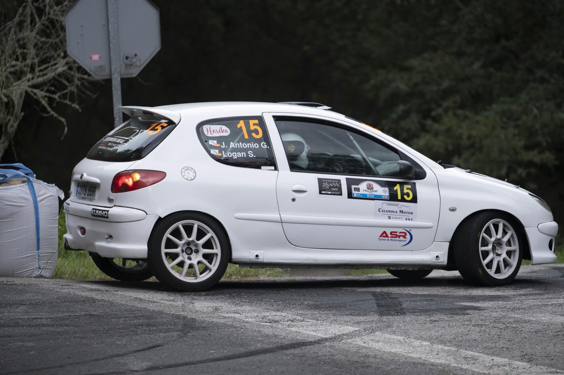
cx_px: 282
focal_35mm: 200
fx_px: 3132
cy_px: 188
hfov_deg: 10.3
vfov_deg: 6.9
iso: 1600
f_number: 3.2
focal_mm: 200
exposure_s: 1/1600
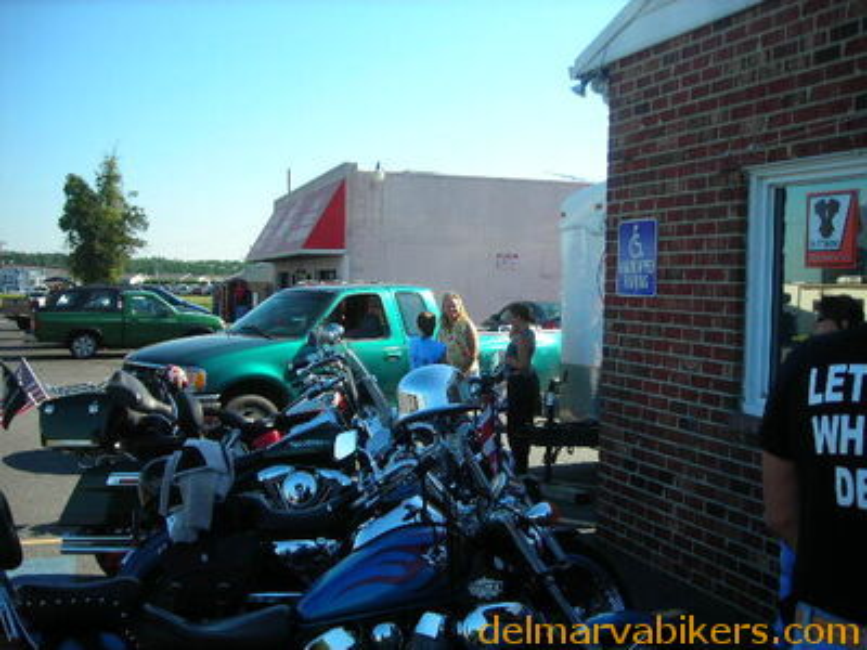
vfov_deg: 37.7
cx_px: 434
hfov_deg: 49.0
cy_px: 325
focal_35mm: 38
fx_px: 952
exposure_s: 1/294
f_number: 3.2
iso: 50
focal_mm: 6.3
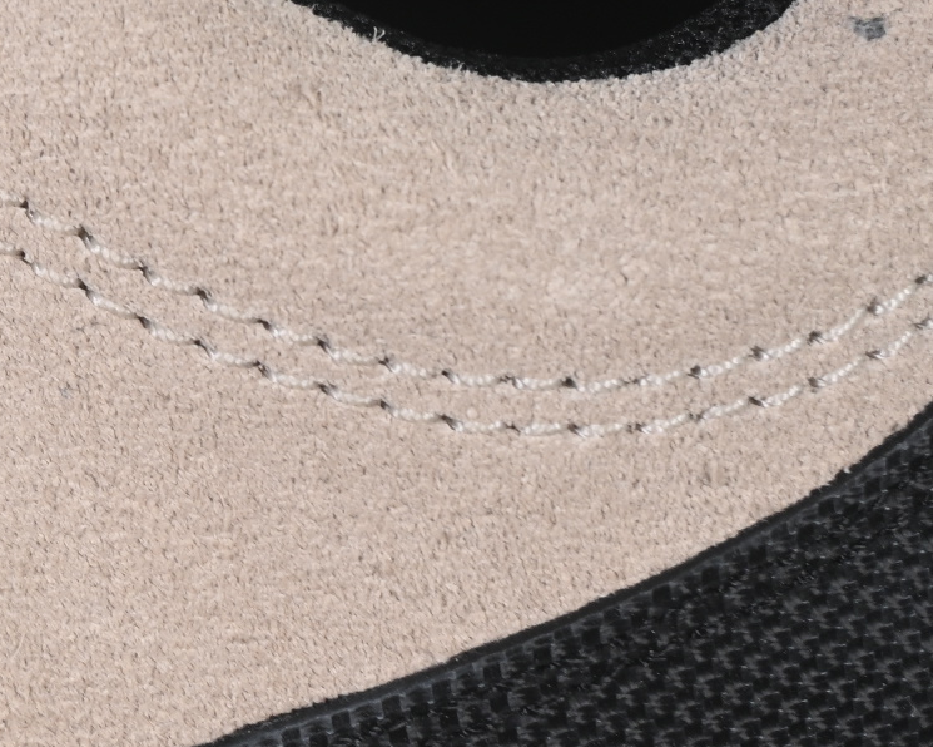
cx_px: -535
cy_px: 238
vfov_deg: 5.9
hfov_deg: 7.2
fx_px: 7262
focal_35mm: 263
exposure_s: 1/60
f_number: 7.1
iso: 160
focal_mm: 50
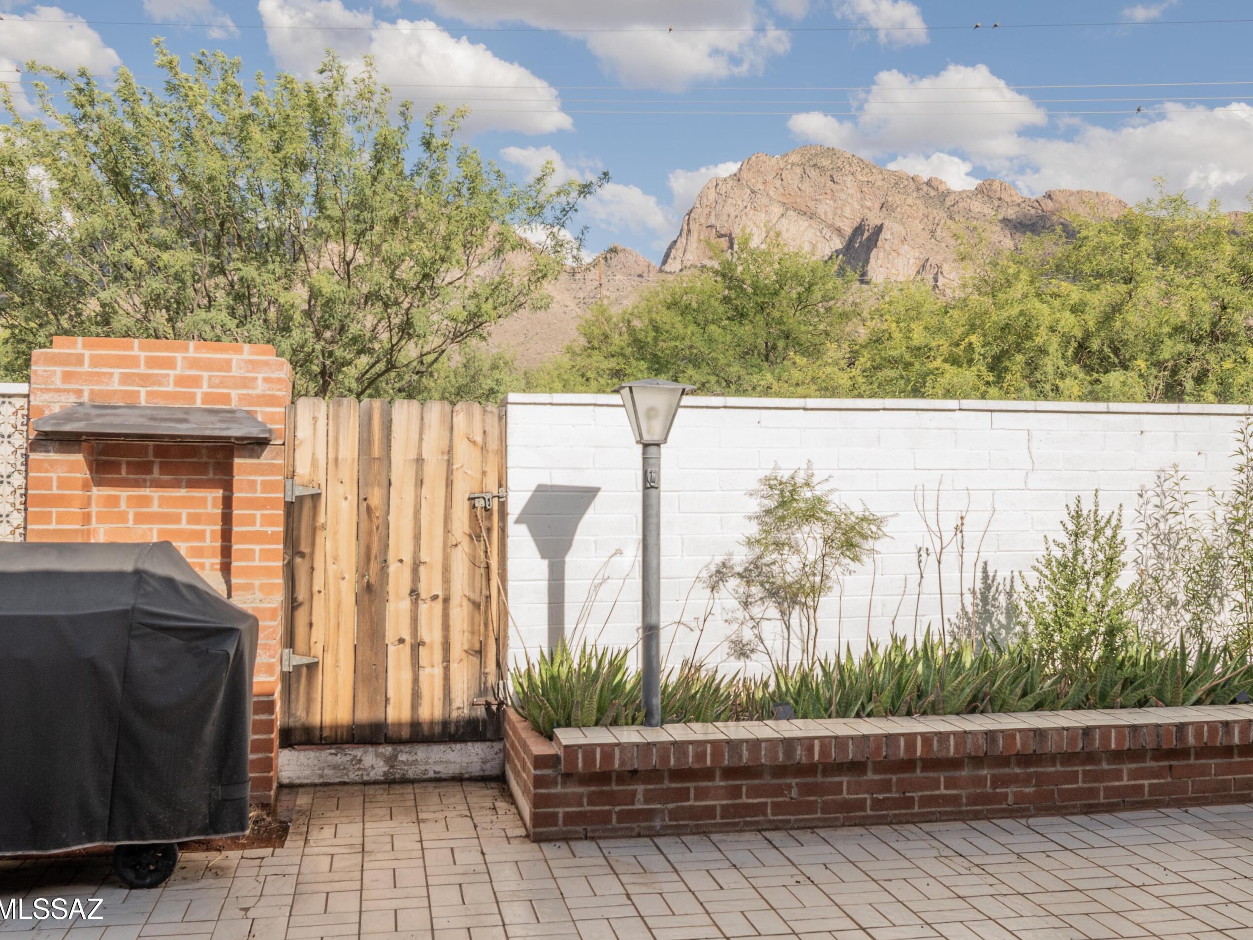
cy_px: 462
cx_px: 641
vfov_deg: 41.8
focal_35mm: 34
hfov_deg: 54.0
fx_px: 1231
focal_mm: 20
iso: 200
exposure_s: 1/125
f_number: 14
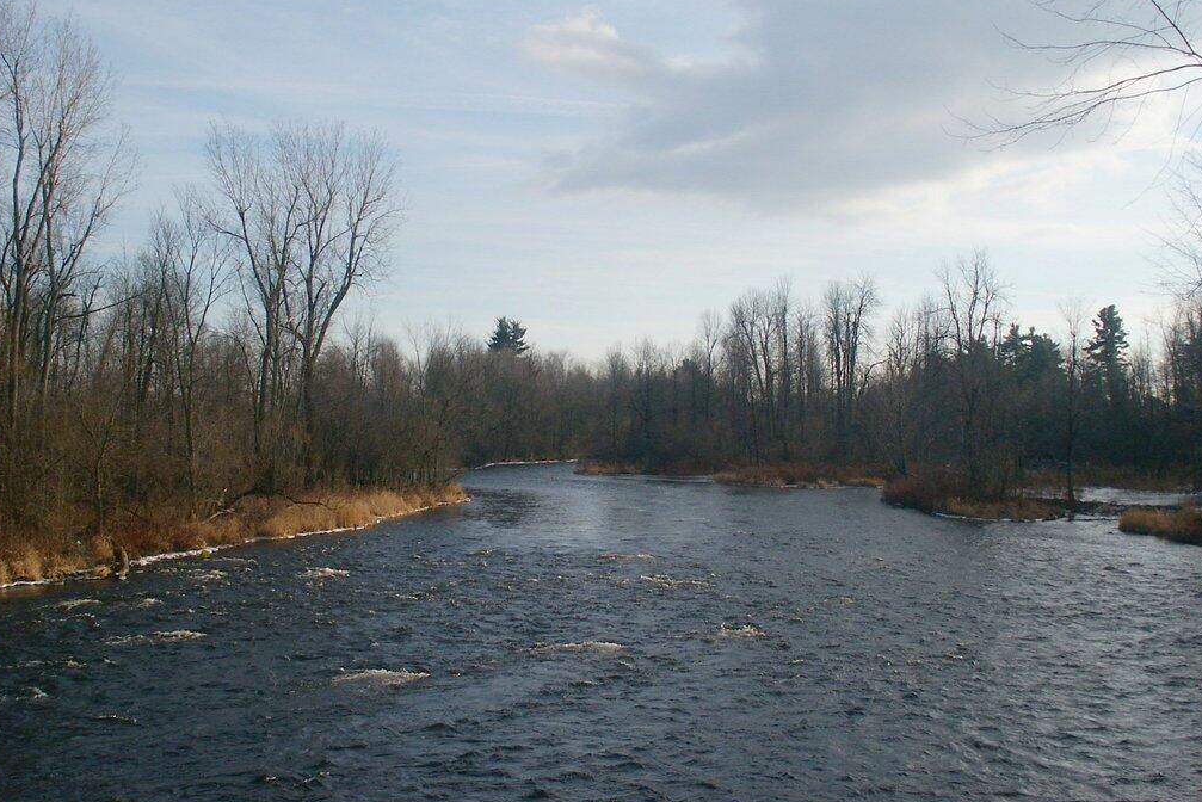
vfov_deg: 35.9
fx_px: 1236
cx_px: 598
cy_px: 372
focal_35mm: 37
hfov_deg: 51.9
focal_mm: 7.18
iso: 64
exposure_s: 1/250
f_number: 6.7
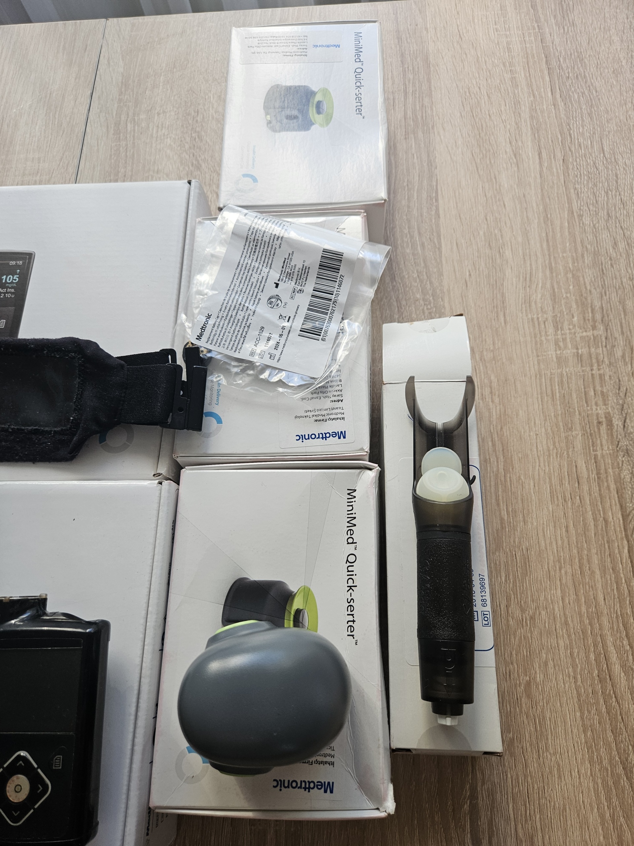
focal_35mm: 23
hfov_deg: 58.9
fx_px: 562
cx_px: 317
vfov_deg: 73.9
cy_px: 423
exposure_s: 1/180
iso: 125
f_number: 1.8
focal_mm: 5.4
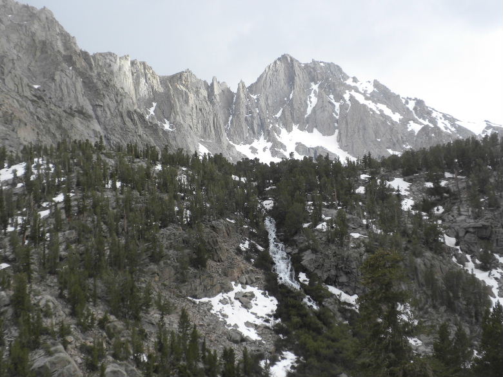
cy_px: 188
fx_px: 756
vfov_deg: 28.0
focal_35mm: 52
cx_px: 252
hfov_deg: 36.8
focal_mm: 9.1
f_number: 4.3
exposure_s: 1/150
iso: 64
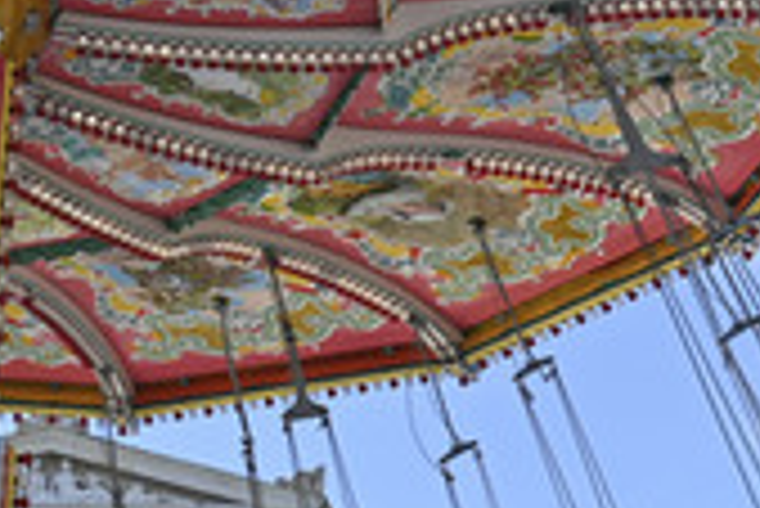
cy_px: 373
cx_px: 985
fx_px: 3043
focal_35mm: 144
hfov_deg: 13.7
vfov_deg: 9.5
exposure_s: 1/320
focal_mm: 36
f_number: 6.3
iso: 100
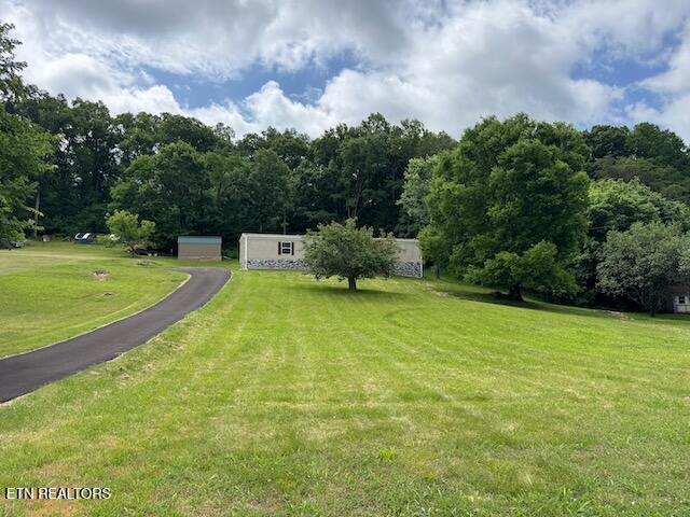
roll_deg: +1.0
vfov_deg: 56.8
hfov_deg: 71.6
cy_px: 258
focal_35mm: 24
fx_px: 478
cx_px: 345
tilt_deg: +4.1
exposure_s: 1/2833
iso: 80
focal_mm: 6.76
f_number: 1.78
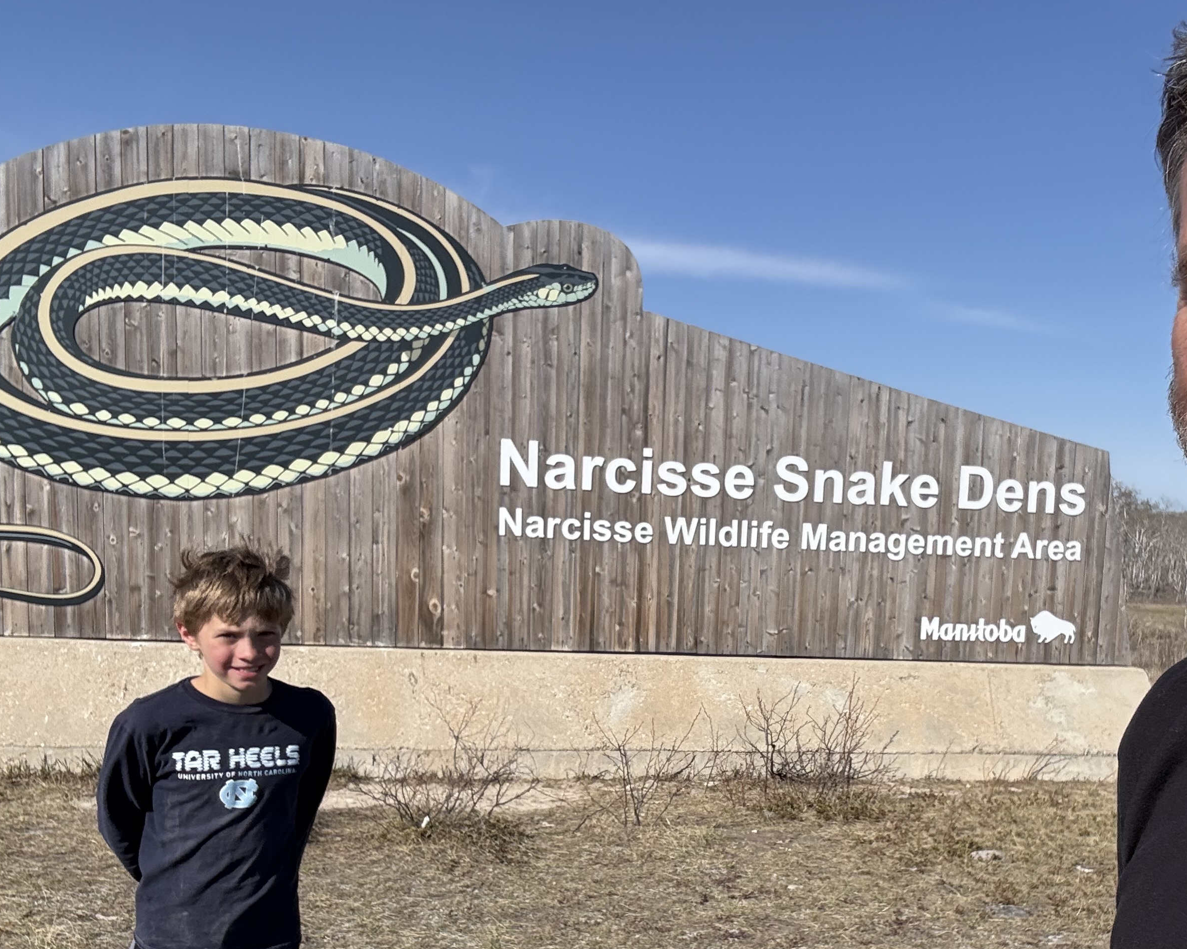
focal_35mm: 38
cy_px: 677
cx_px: 707
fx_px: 1335
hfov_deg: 47.7
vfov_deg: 38.4
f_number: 1.9
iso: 25
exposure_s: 1/1996
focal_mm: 2.69
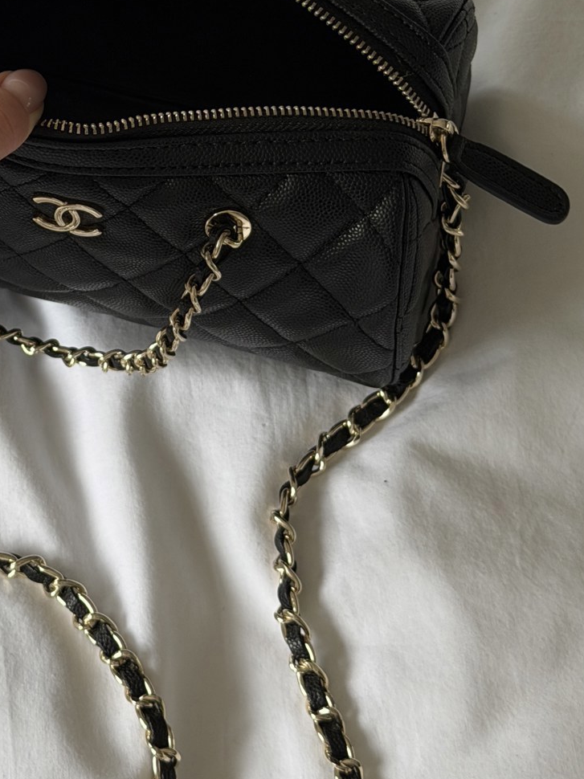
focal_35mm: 99
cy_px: 71
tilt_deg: -61.8
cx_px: 41
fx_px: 2228
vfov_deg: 19.5
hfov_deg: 14.8
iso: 100
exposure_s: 1/64
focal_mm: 6.76
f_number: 1.78
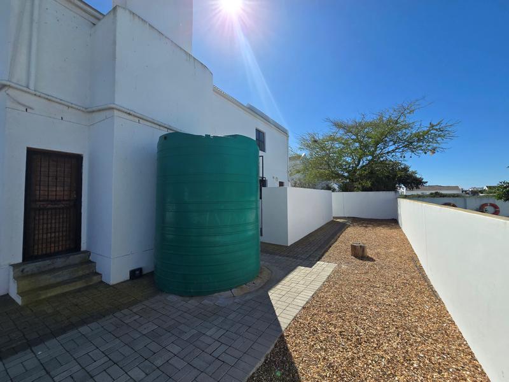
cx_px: 254
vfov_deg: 89.9
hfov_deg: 106.2
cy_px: 191
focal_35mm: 13
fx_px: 191
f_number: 2.2
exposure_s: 1/2730
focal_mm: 2.2
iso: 50
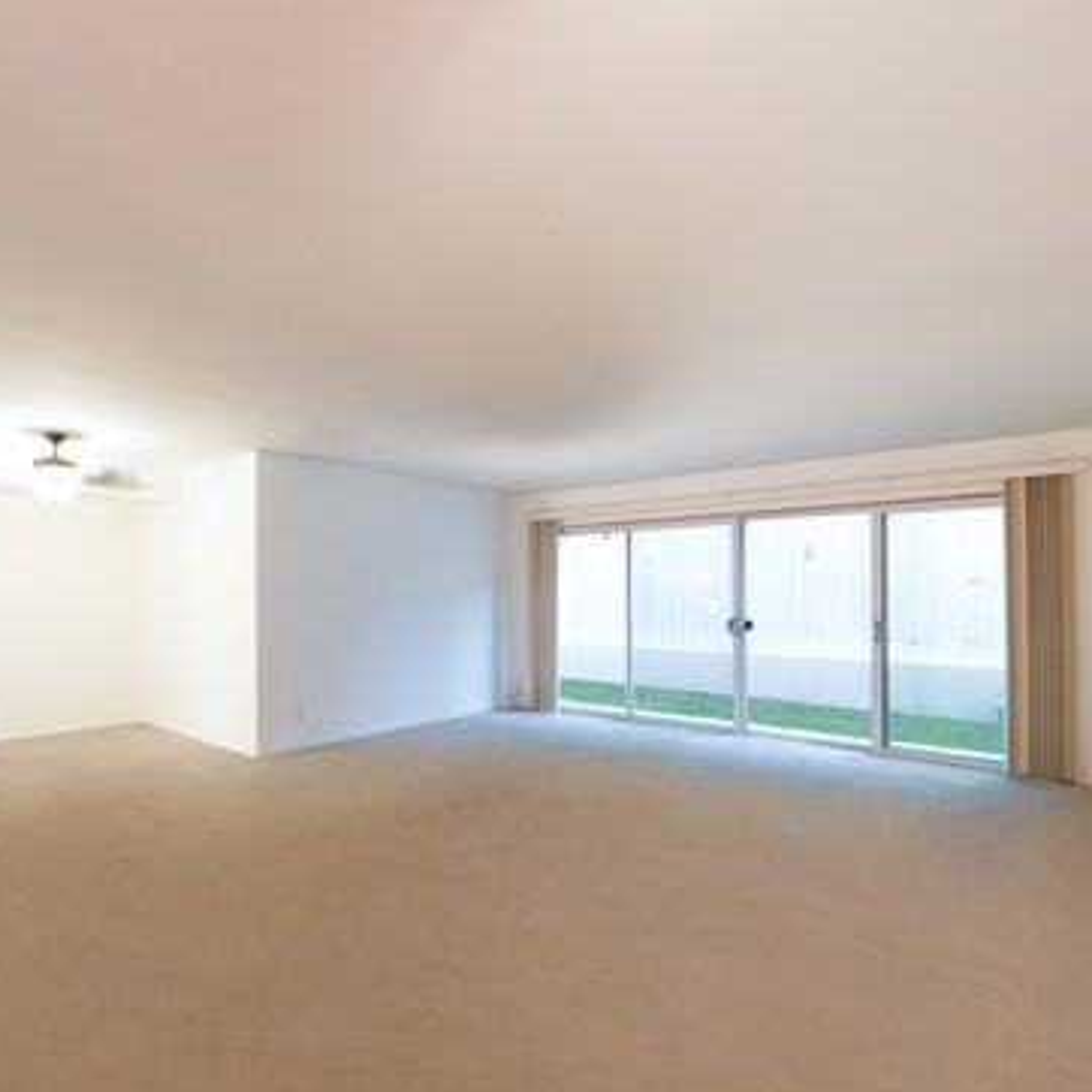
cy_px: 588
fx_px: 642
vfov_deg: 80.6
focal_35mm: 18
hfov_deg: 78.3
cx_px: 371
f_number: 18
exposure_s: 10
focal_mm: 12
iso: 125
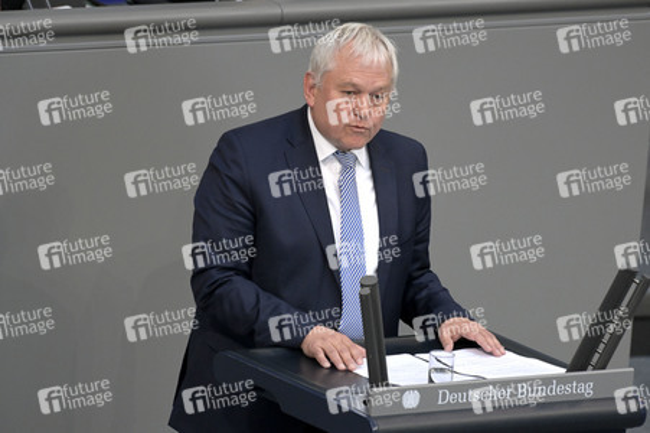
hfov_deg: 5.2
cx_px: 325
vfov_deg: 3.4
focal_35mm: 400
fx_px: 7217
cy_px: 216
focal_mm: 400
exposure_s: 1/500
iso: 8000
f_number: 5.6
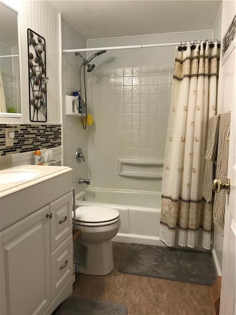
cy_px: 158
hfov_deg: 49.7
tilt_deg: -5.9
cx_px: 118
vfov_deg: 63.4
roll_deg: -1.8
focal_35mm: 28
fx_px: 255
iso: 40
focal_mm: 3.99
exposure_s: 1/30
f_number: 1.8
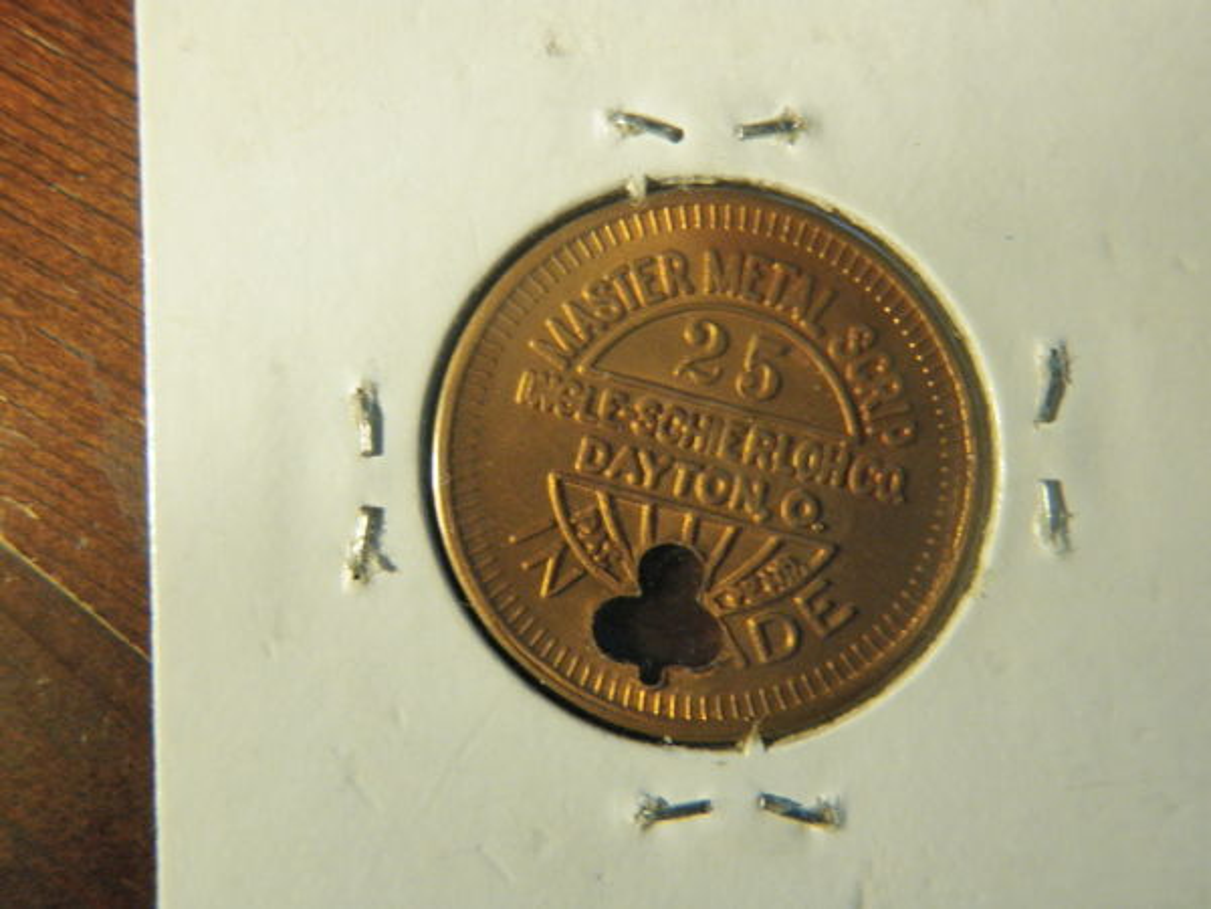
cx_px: 606
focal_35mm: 36
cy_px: 454
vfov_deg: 39.7
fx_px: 1259
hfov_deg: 51.4
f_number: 4.1
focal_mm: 6.53
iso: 200
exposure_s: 1/15
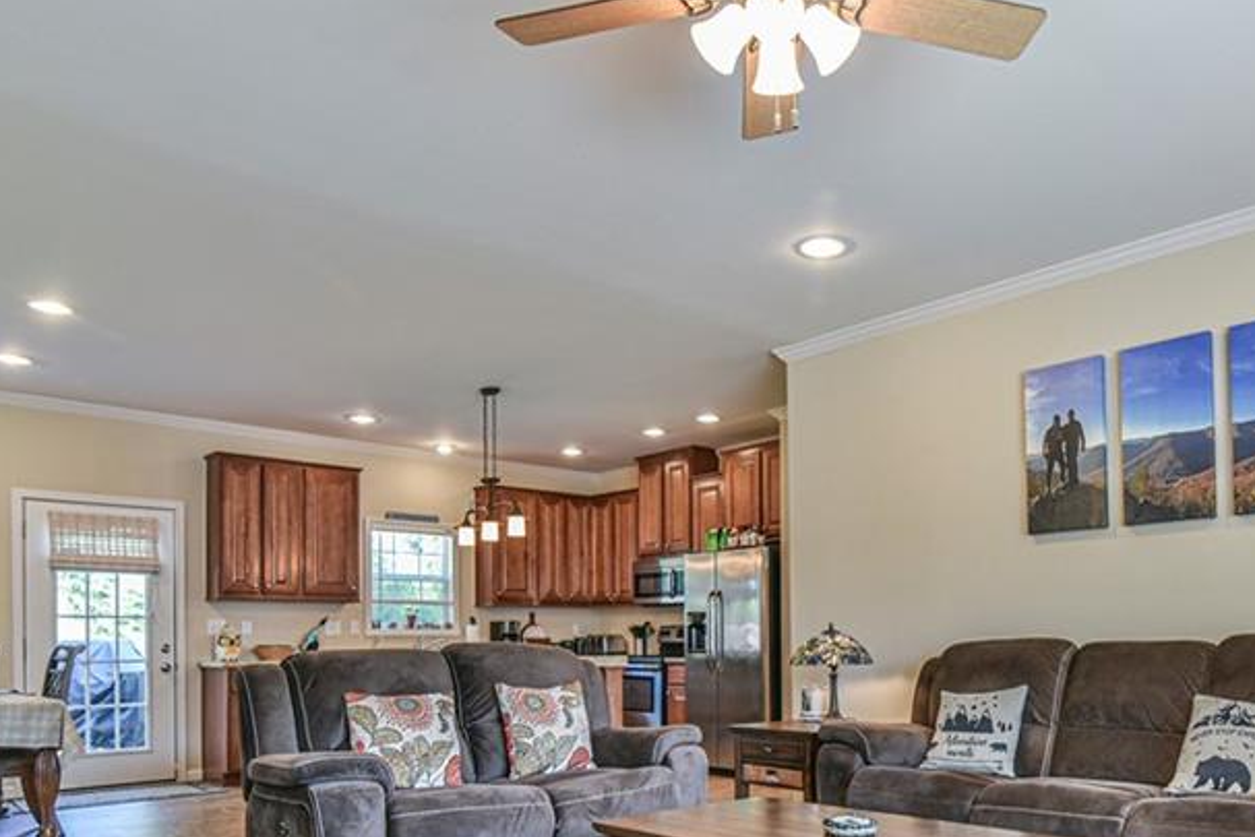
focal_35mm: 27
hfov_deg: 66.3
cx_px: 788
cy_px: 633
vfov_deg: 46.2
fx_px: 941
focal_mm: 16
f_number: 5
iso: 1600
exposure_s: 1/100
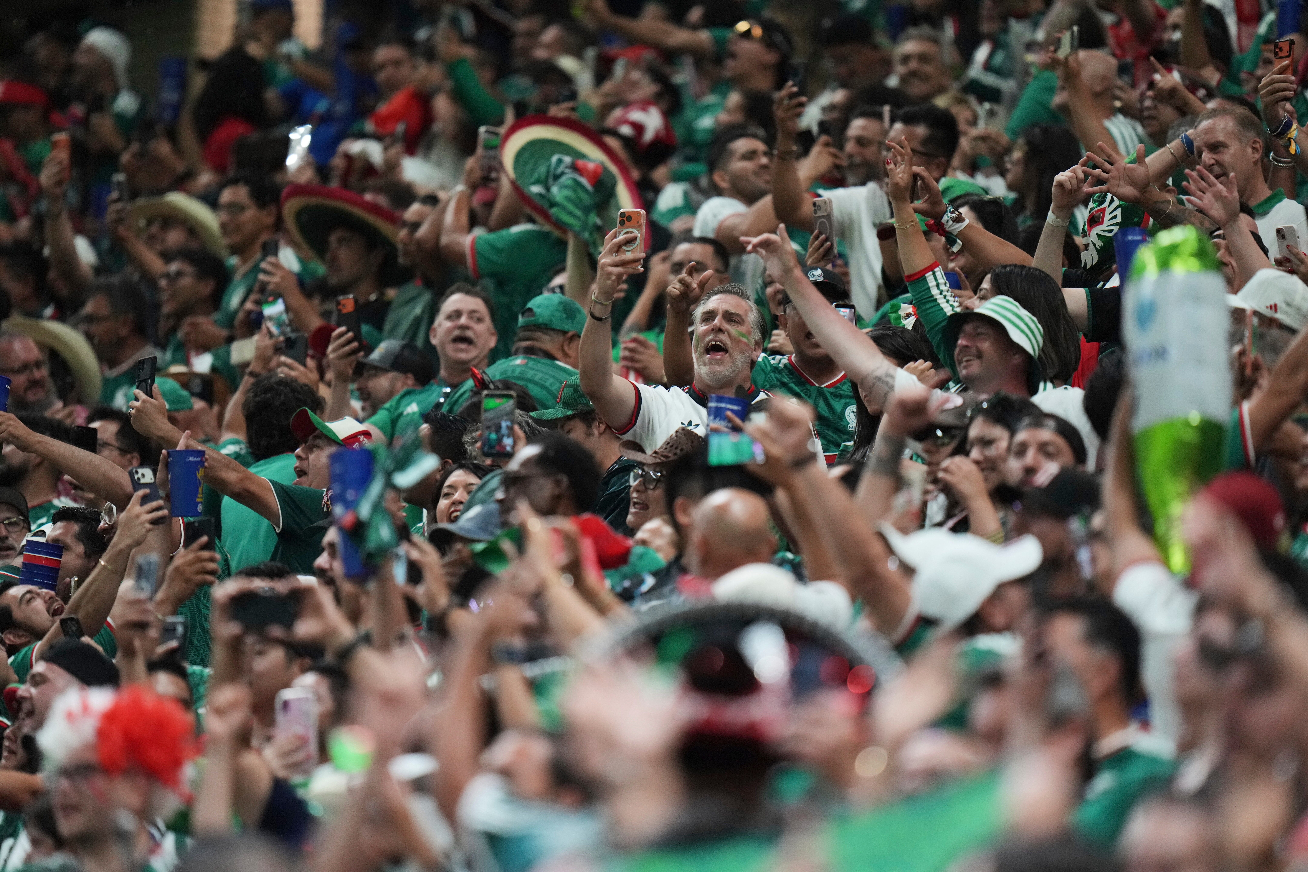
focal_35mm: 400
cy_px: 436
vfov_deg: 3.4
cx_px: 654
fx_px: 14532
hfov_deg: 5.2
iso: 4000
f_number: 2.8
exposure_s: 1/1000
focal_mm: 400
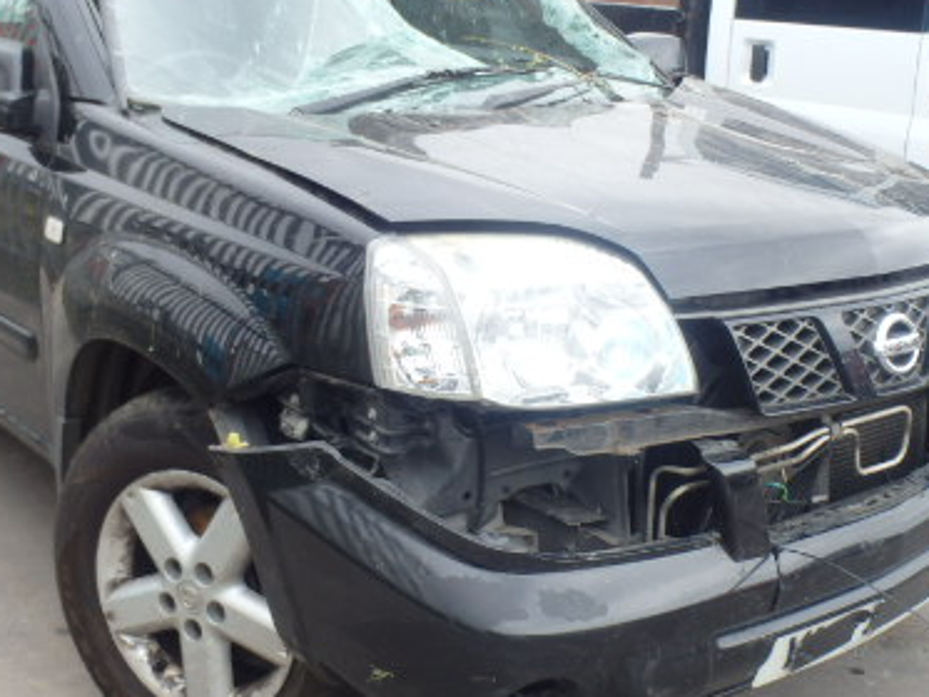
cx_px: 446
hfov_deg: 39.6
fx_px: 1289
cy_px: 344
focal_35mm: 48
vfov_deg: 30.3
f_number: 3.9
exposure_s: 1/125
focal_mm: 5
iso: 125
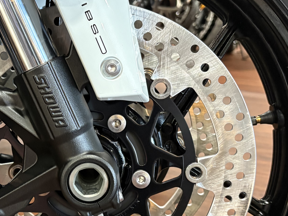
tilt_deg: -13.5
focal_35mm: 61
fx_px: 507
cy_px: 126
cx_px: 60
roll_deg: -1.7
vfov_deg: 24.0
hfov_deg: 30.9
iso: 640
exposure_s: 1/40
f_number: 1.6
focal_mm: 5.96
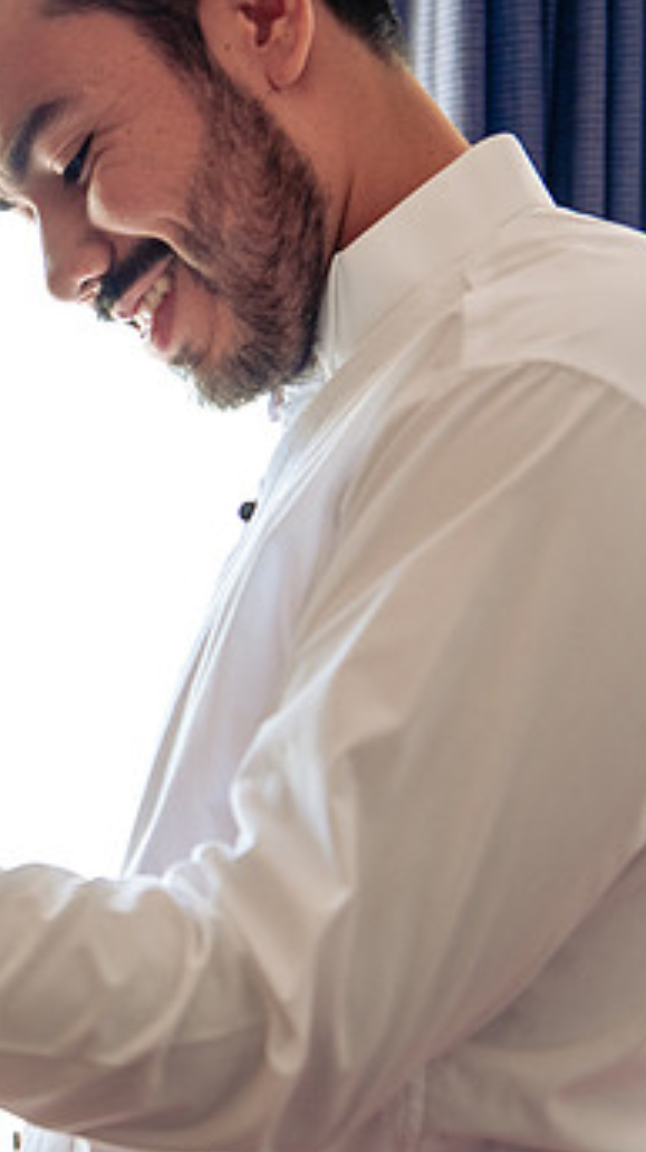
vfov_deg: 25.0
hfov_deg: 13.6
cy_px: 608
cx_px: -211
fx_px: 2594
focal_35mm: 85
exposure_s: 1/160
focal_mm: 48
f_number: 3.5
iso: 800
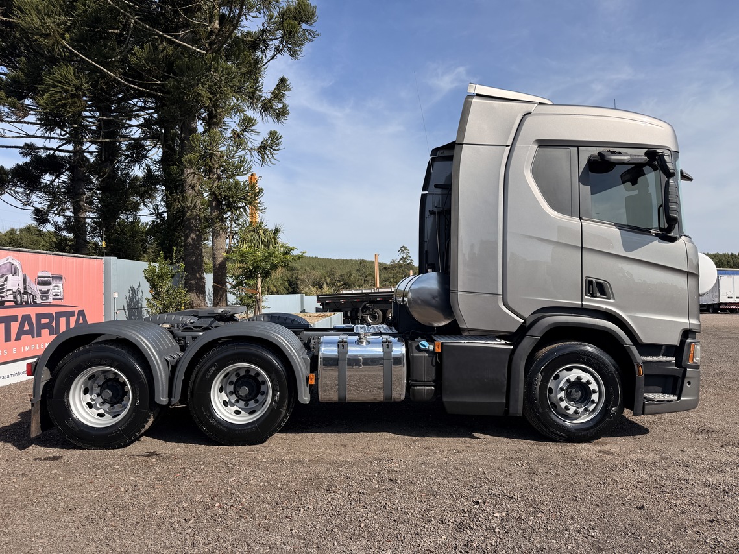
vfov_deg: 56.8
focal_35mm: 24
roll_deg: +1.6
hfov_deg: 71.6
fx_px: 512
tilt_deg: +0.9
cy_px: 277
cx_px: 370
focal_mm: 6.76
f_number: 1.78
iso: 80
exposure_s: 1/3759
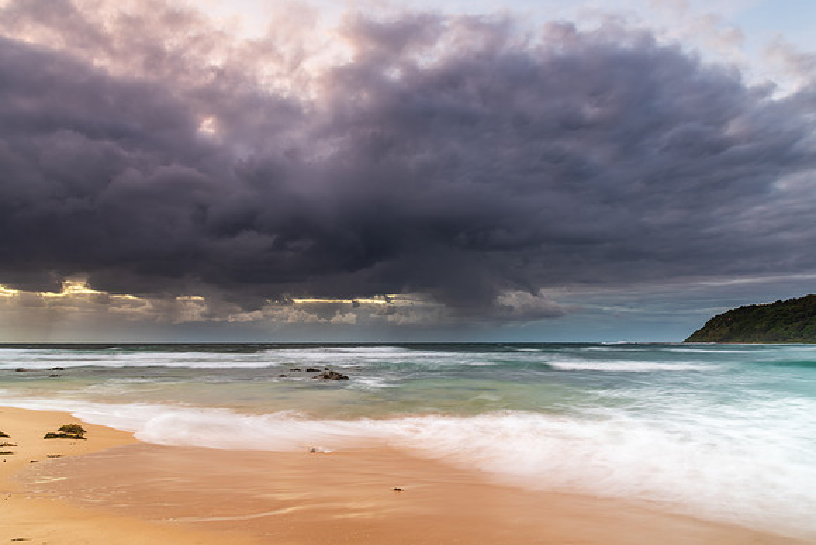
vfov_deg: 52.9
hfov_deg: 73.4
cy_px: 272
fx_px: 548
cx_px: 408
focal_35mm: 24
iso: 100
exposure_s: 2
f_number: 9
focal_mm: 24
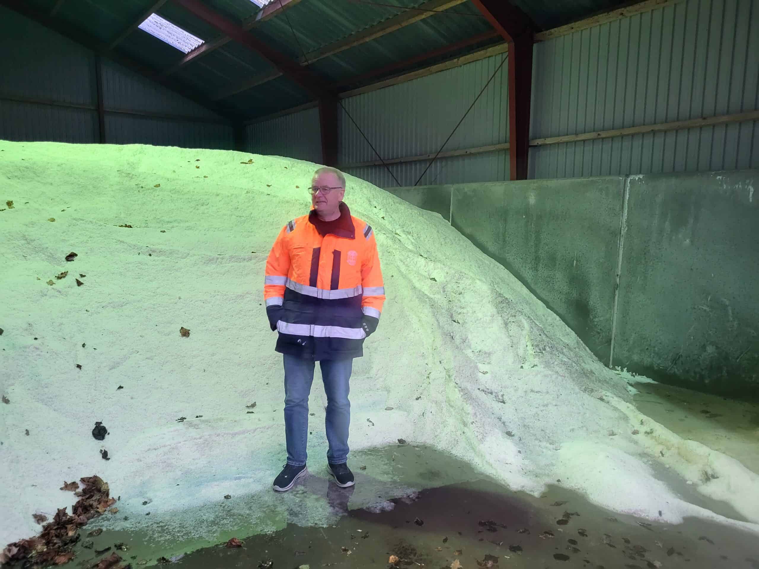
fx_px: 570
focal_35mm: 26
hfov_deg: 67.3
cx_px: 380
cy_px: 284
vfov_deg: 53.1
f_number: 1.8
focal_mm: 5.4
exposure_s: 1/33
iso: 640
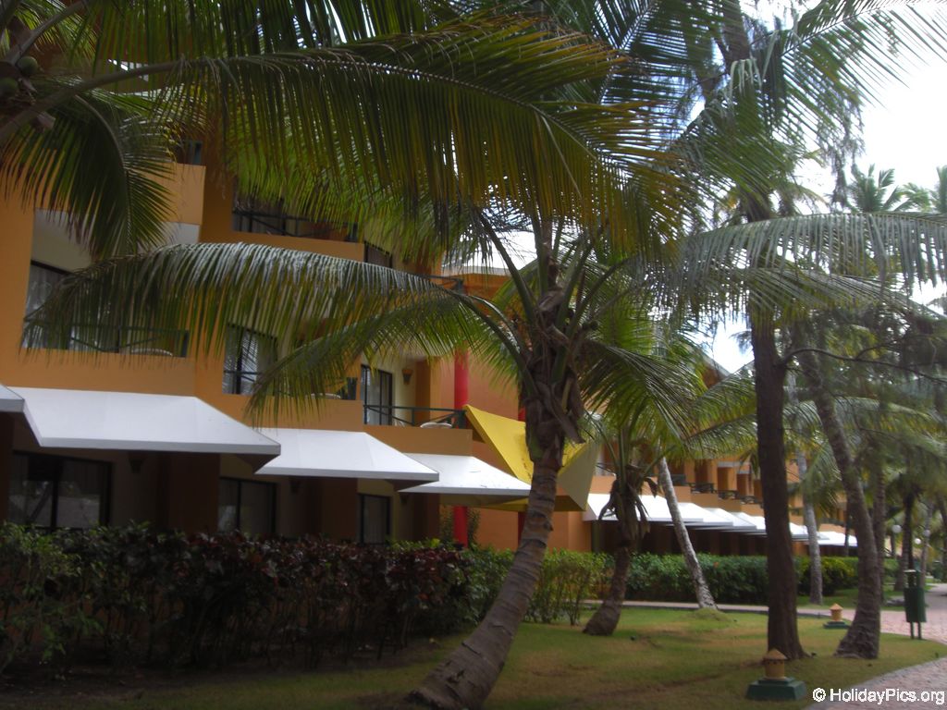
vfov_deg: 37.7
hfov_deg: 49.0
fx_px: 1040
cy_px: 355
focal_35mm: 38
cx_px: 474
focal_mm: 6.2
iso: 64
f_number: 2.7
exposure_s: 1/160
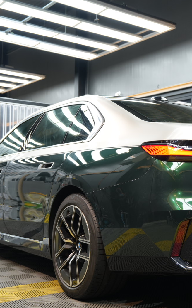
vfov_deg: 36.9
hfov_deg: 23.1
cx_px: 160
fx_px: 460
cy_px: 158
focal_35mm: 55
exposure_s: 1/60
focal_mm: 35
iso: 500
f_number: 4
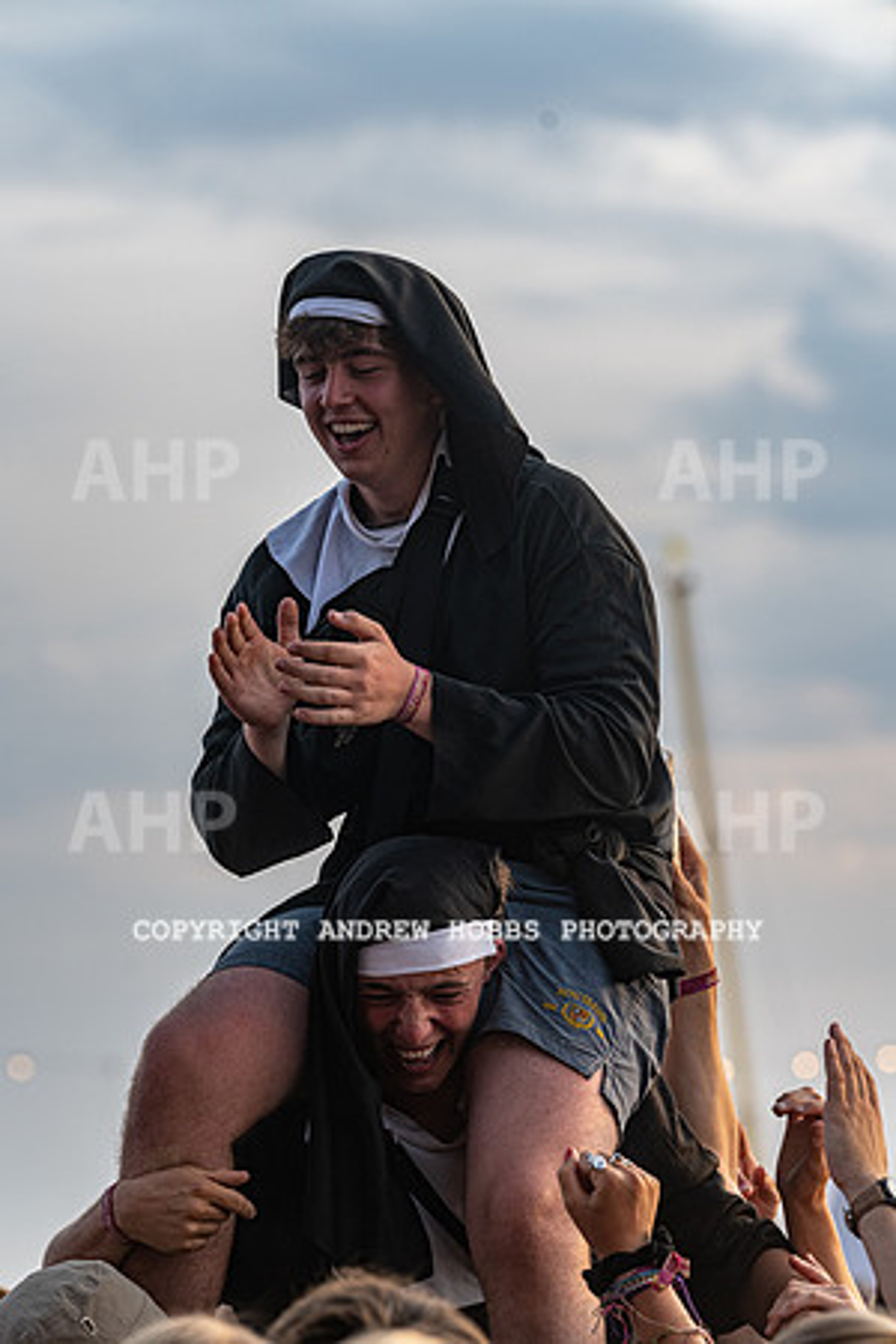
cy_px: 672
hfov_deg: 8.1
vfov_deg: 12.1
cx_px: 448
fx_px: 6346
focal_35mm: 170
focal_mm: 170
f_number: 5
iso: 400
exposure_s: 1/500
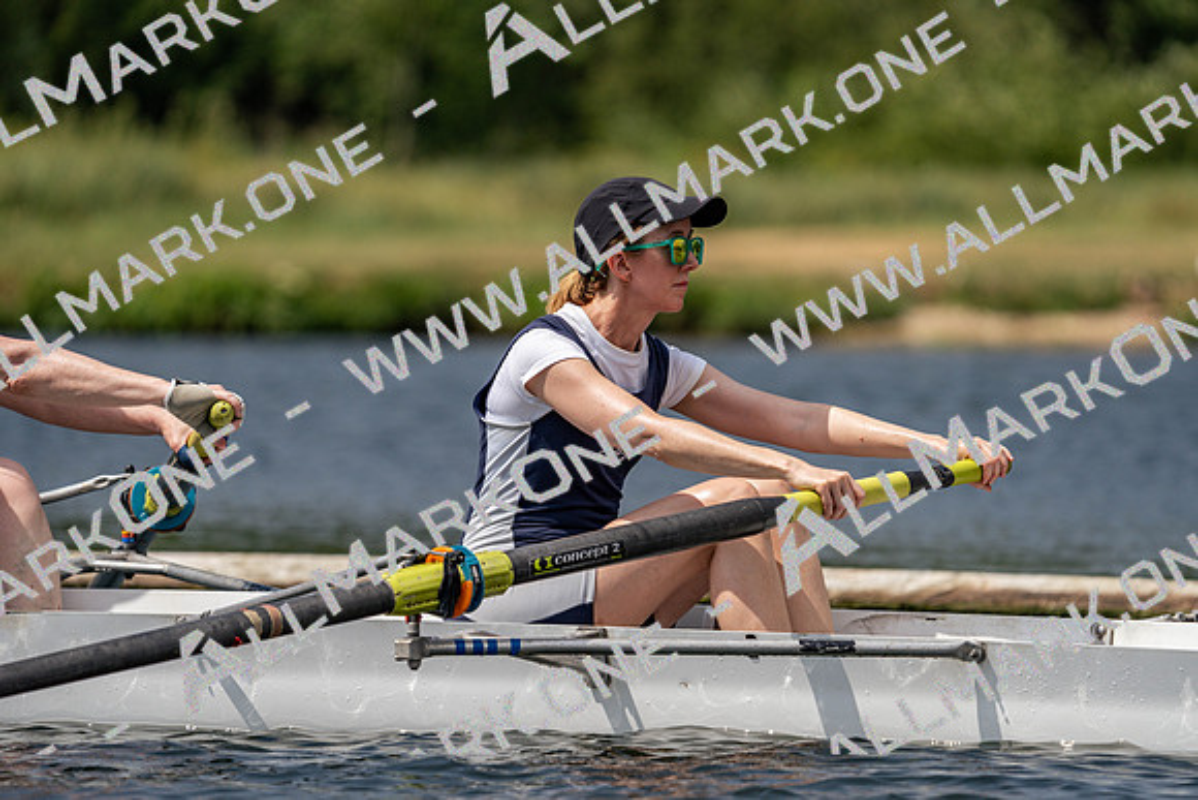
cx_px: 599
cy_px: 400
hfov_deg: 5.3
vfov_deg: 3.5
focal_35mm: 388
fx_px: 12914
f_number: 6.3
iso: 160
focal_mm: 388
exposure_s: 1/1600
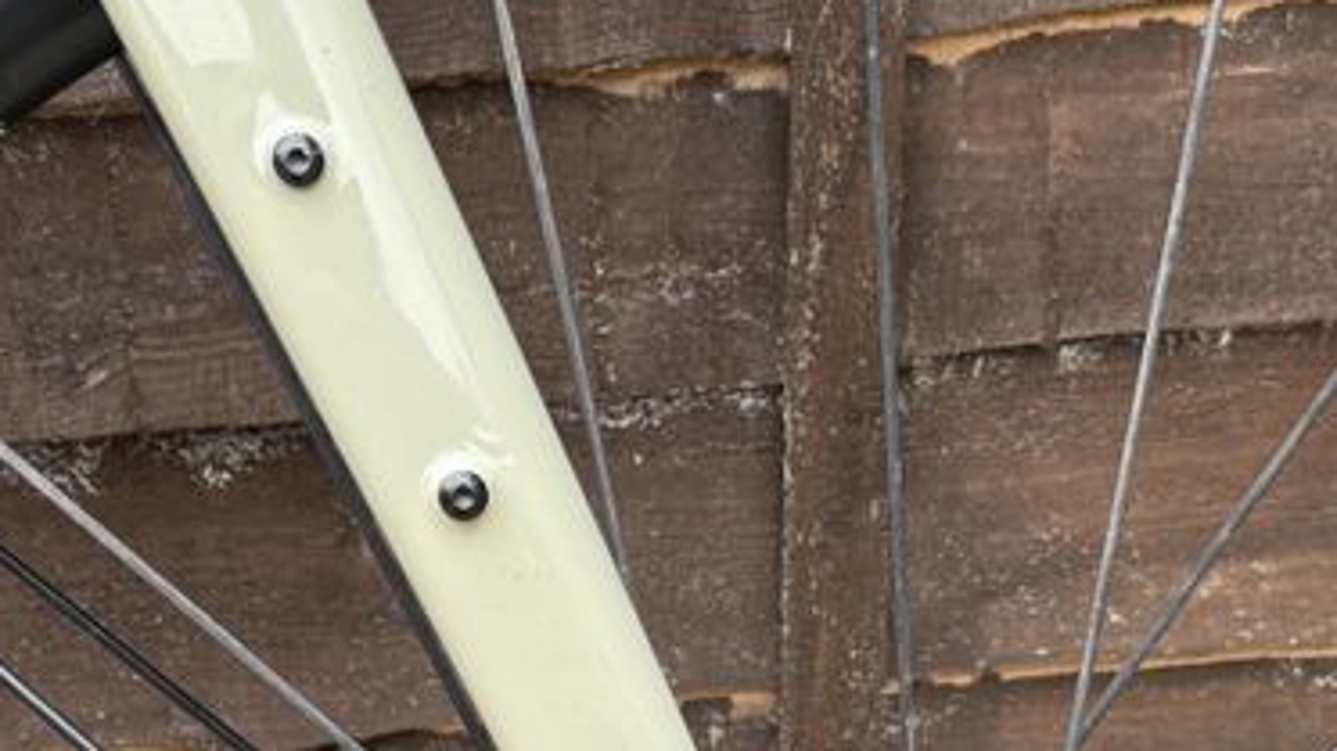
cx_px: 766
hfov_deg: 23.7
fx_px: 3190
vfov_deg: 12.9
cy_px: 1046
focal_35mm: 90
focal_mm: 6.76
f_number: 1.78
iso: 64
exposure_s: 1/121
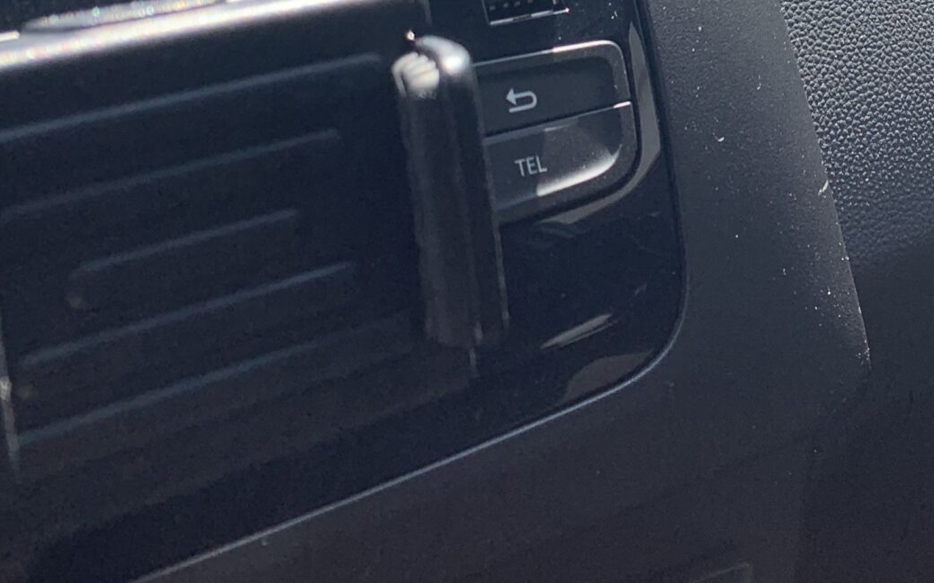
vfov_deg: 17.5
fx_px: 1730
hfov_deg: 27.9
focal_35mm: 68
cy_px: -247
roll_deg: +0.7
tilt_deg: -3.9
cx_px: 992
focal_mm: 4.25
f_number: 1.8
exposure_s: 1/439
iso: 25
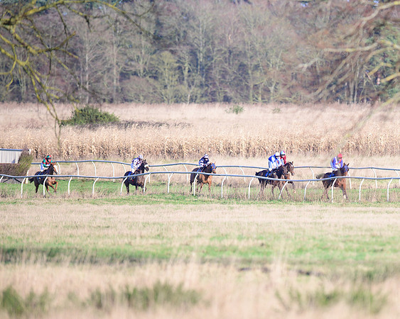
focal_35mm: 571
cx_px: 301
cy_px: 164
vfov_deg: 2.7
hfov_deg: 3.4
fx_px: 6758
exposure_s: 1/2000
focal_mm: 400
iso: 400
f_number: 5
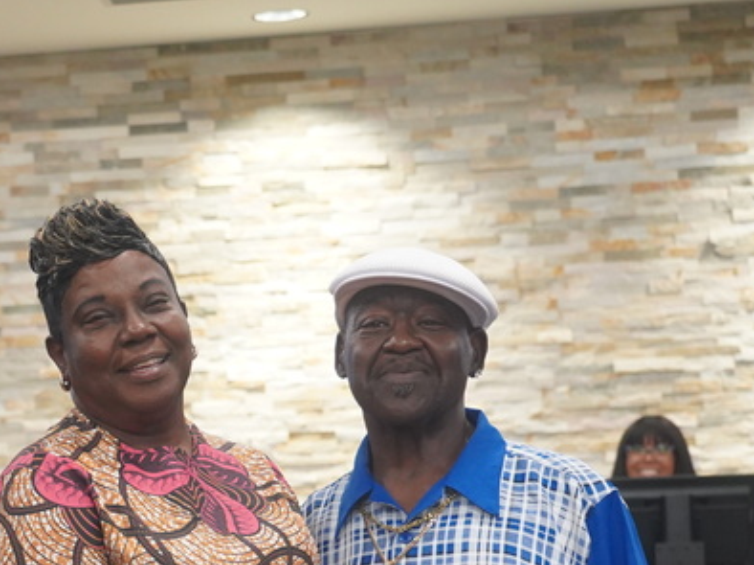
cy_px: 560
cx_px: -44
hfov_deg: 17.4
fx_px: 2395
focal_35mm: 110
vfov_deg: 13.3
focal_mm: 44
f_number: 4
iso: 3200
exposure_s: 1/160
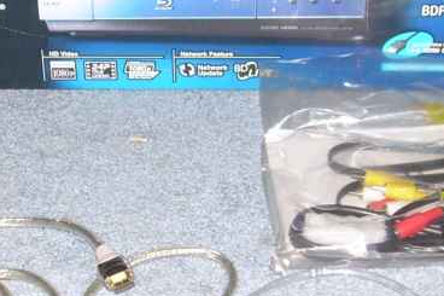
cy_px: 116
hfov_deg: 18.6
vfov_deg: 12.4
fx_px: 1356
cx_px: 153
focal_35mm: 110
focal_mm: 6.3
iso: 50
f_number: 2.8
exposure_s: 1/60
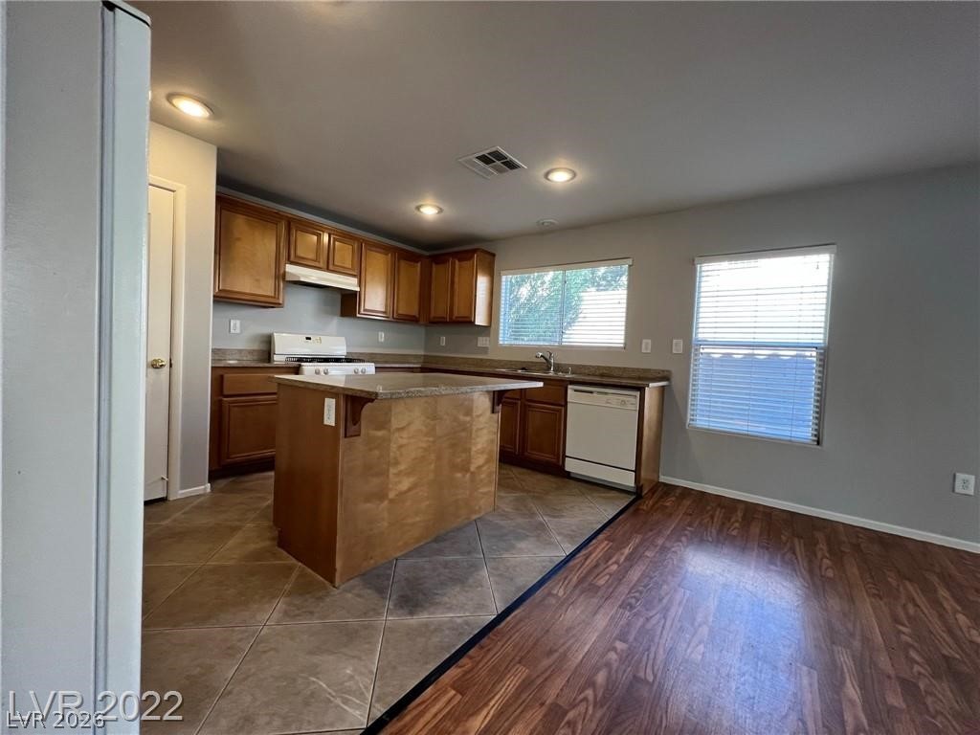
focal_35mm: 13
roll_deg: -2.9
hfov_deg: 106.2
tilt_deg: -2.0
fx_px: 368
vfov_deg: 89.9
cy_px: 368
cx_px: 490
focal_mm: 1.57
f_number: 1.8
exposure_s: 1/120
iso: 250
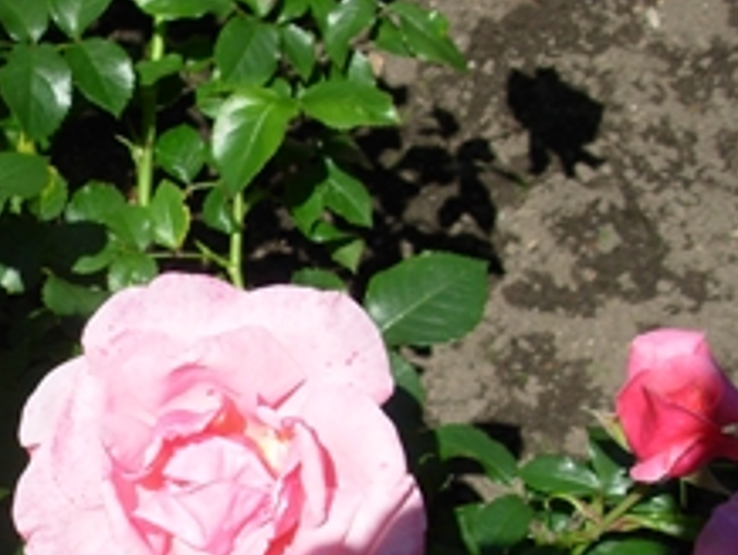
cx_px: 47
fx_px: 2113
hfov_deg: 19.4
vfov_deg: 14.9
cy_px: 443
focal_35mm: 99
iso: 50
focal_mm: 7.5
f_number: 5.3
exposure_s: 1/456
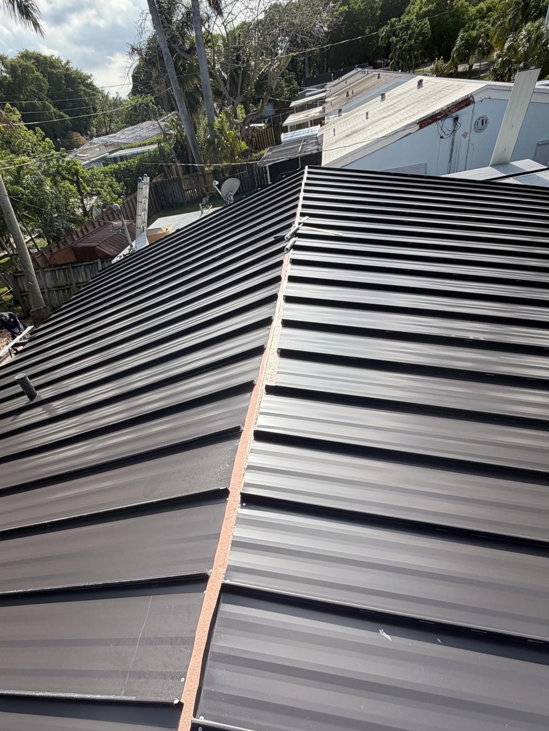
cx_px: 240
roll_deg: +13.8
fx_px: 402
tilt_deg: -40.5
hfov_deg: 68.4
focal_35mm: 19
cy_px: 435
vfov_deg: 83.7
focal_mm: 2.22
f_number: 2.2
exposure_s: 1/760
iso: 40
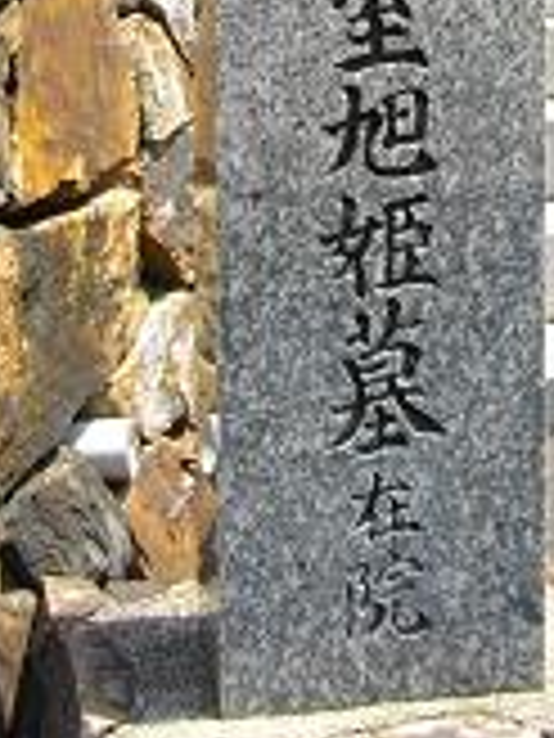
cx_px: 428
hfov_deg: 19.2
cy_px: -97
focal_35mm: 76
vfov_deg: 23.8
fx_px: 1622
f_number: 5.5
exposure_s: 1/160
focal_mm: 5.7
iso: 100
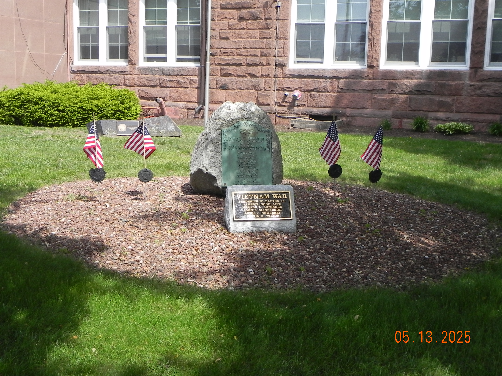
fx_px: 595
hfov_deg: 45.8
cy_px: 188
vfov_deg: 35.1
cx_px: 251
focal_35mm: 41
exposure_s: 1/255
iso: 160
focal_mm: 7.3
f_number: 5.6
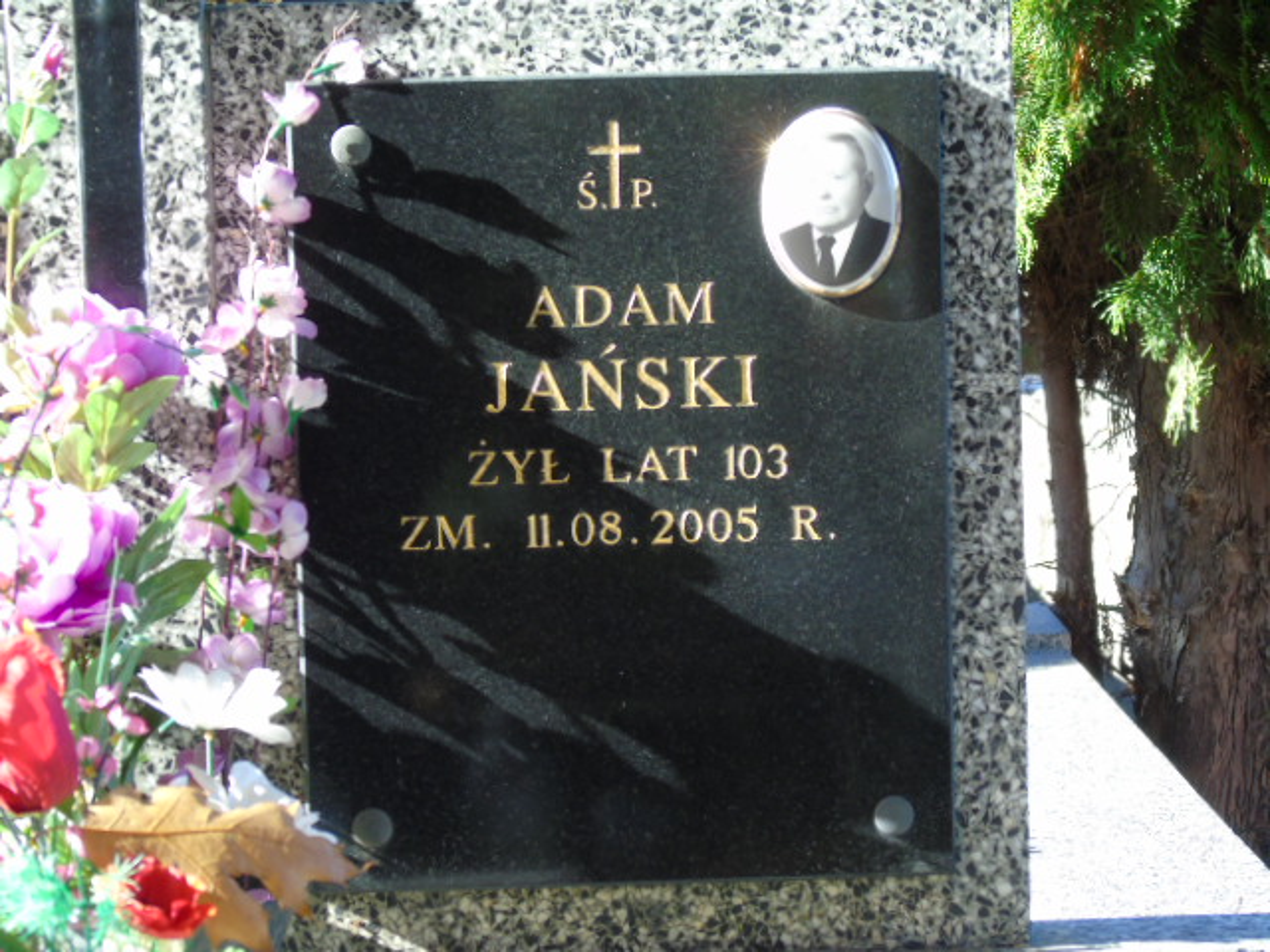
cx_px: 635
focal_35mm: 186
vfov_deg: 8.0
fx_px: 6824
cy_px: 476
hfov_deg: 10.6
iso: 200
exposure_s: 1/125
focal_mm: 33
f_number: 5
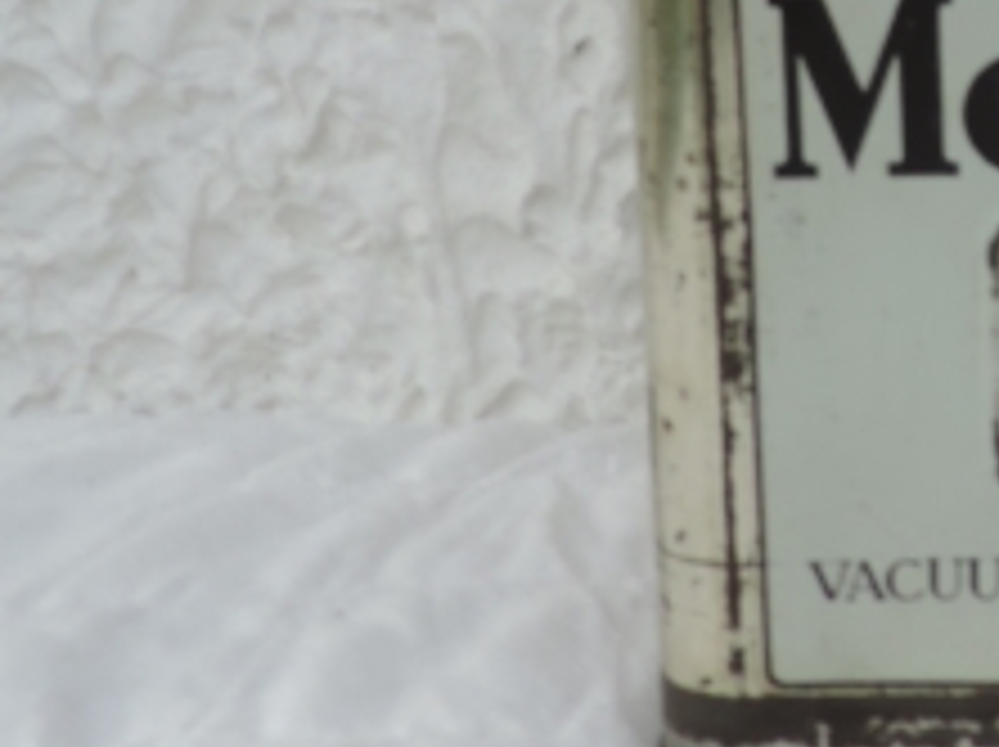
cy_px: -90
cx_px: 1228
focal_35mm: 65
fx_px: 1874
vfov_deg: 21.3
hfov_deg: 26.3
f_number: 3
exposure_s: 1/500
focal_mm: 4.3
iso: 80
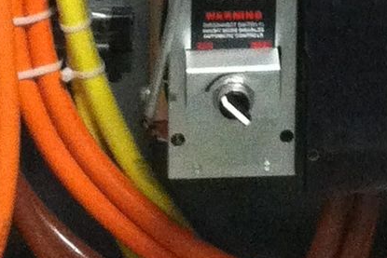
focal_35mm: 224
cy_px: -390
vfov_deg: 5.9
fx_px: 2409
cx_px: 388
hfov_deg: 9.1
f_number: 2.8
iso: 500
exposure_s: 1/15
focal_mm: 3.85
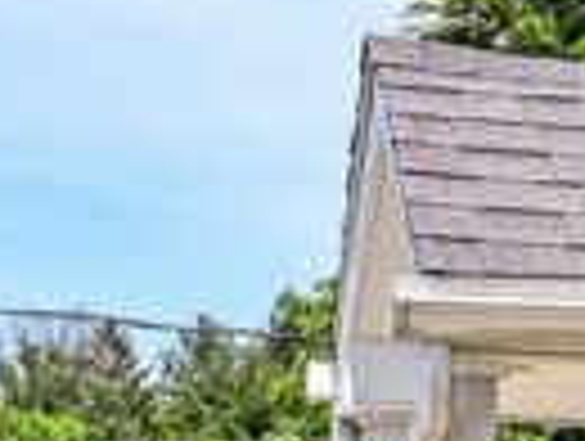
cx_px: 1386
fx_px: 2843
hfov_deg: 10.3
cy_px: 878
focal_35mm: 168
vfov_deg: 8.4
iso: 100
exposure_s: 1/125
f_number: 9
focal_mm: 28.5
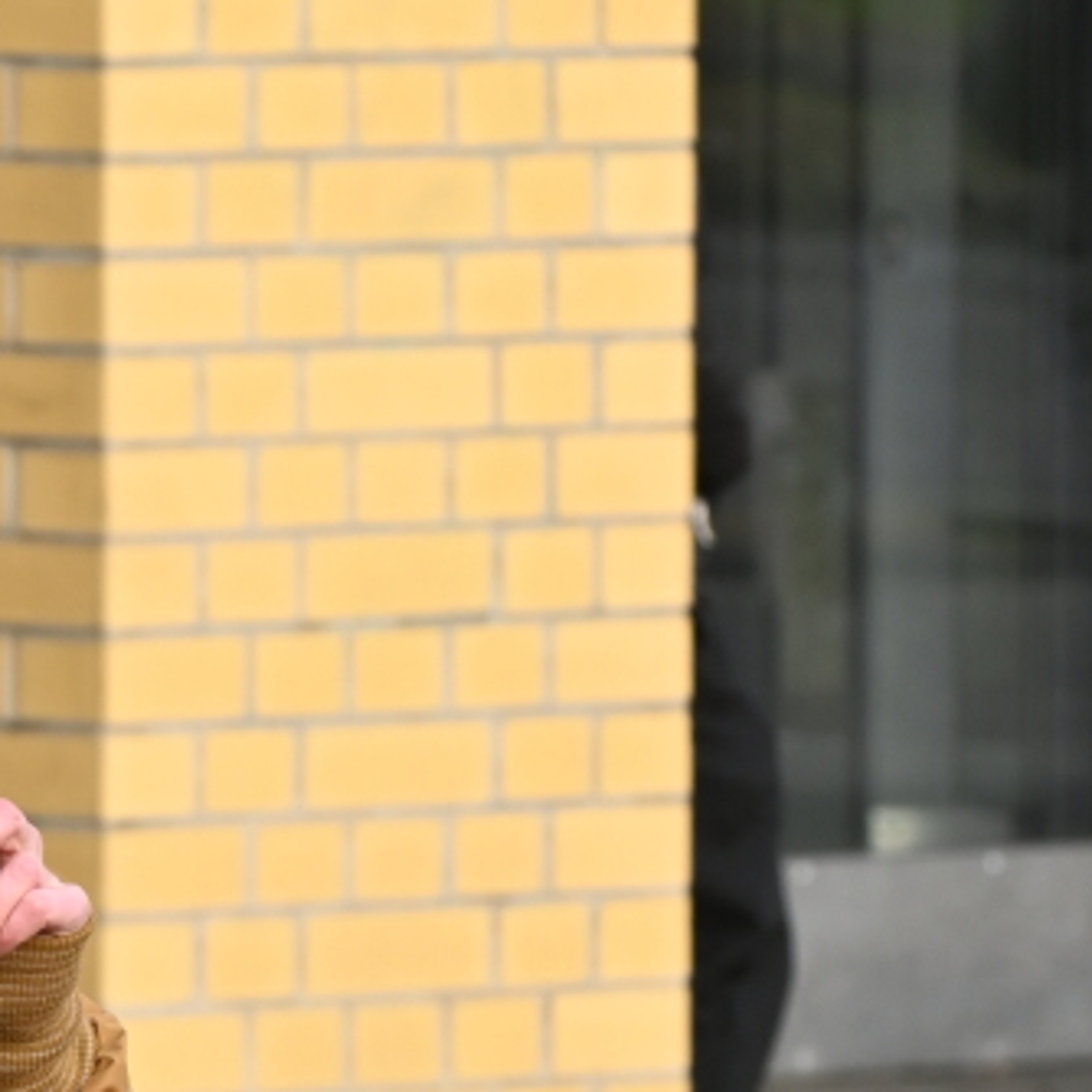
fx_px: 25551
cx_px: -330
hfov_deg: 2.4
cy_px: 1484
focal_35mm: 716
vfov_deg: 2.4
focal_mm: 125
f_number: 5.3
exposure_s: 1/250
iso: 220
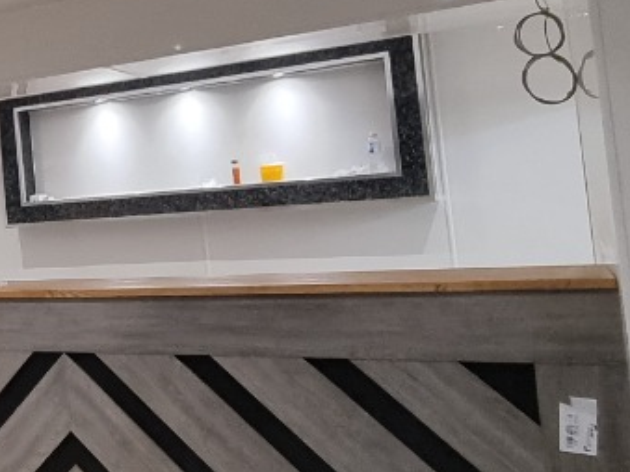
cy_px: 184
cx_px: -113
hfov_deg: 33.9
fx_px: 837
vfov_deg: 31.4
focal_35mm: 46
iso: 400
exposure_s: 1/50
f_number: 2.2
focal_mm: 2.2
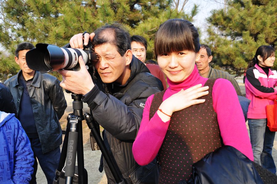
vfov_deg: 36.8
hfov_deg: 53.2
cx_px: 138
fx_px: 277
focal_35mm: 36
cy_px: 92
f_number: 5.6
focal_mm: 24
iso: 200
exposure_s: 1/200
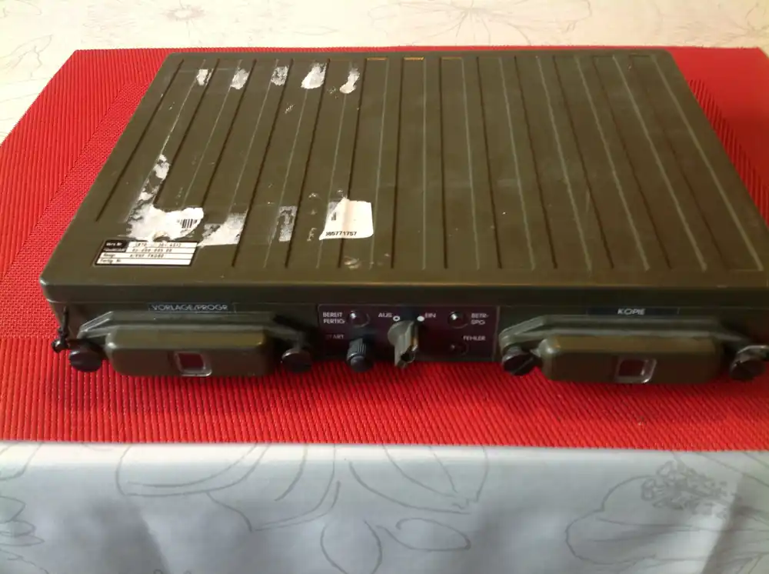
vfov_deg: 40.6
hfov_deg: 52.7
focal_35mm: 35
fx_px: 776
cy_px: 287
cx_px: 384
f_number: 2.4
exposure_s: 1/15
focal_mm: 4.28
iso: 64
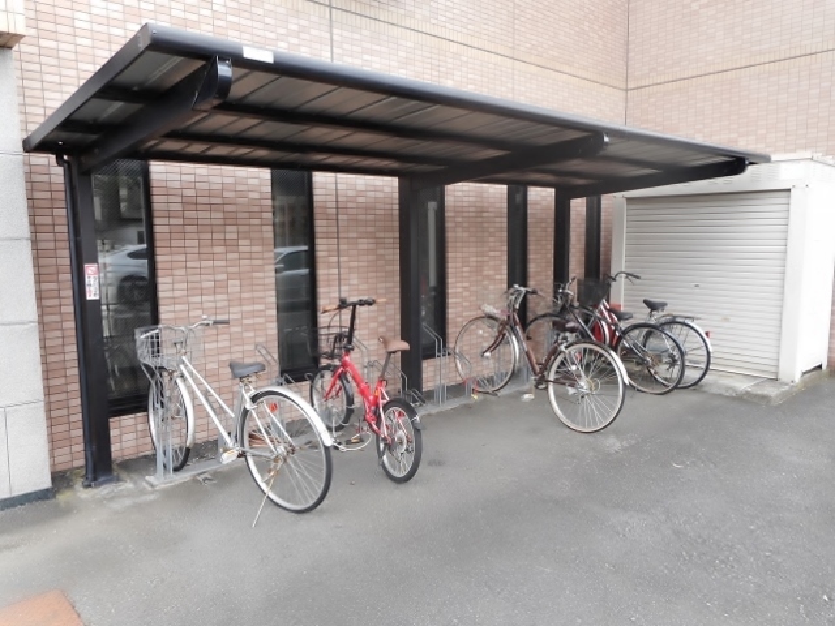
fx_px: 603
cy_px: 313
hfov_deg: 69.4
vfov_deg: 54.9
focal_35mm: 25
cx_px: 418
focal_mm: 4.5
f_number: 3.7
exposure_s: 1/40
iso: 80
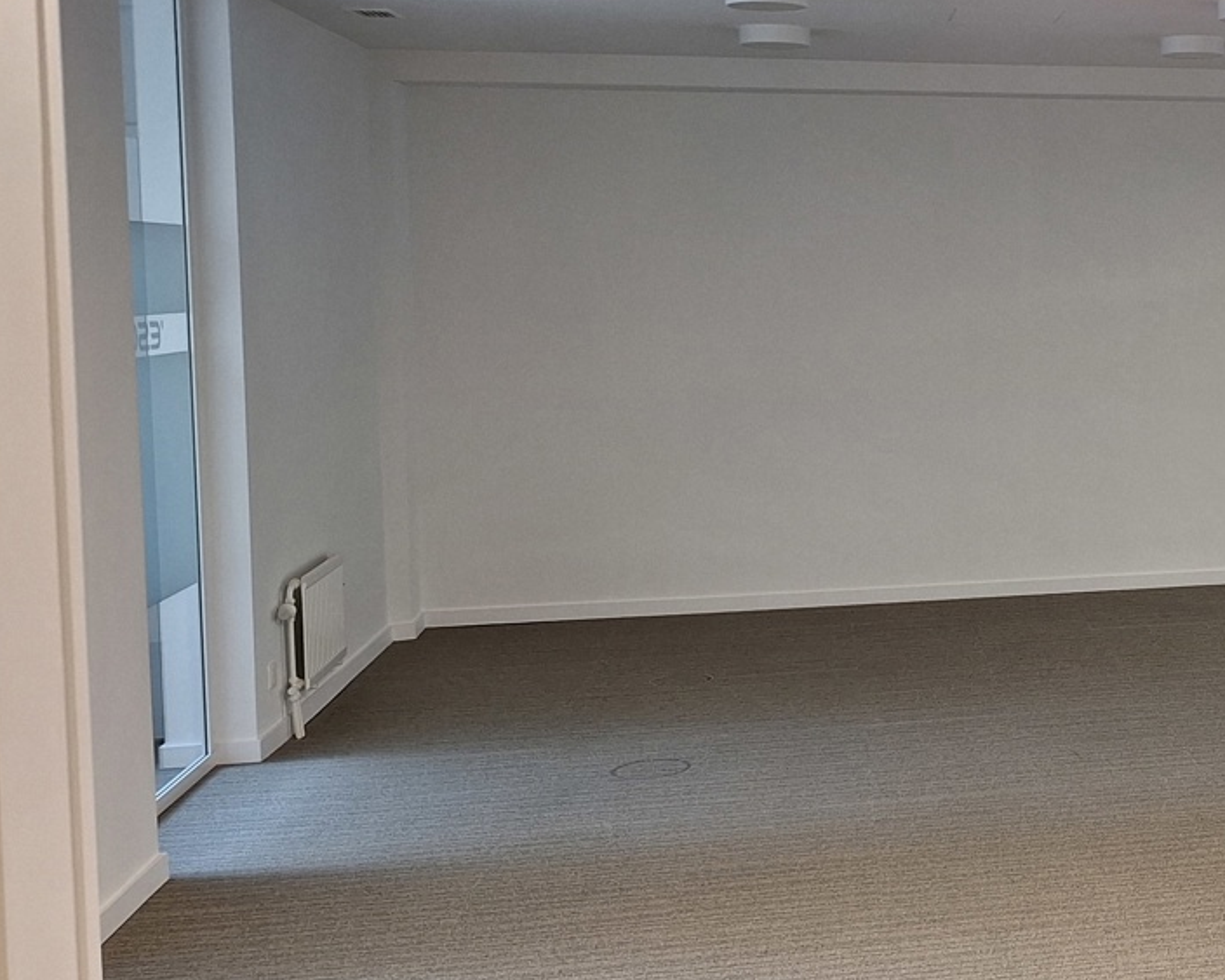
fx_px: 1849
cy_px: 395
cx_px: 1317
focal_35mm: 51
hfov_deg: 32.6
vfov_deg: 29.6
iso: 100
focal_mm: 5.54
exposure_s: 1/50
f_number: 1.8
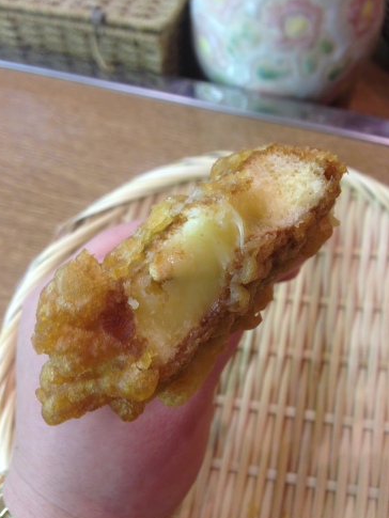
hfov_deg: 41.8
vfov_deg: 53.9
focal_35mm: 34
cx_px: 192
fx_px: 509
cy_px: 263
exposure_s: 1/24
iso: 50
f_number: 2.4
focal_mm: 4.12
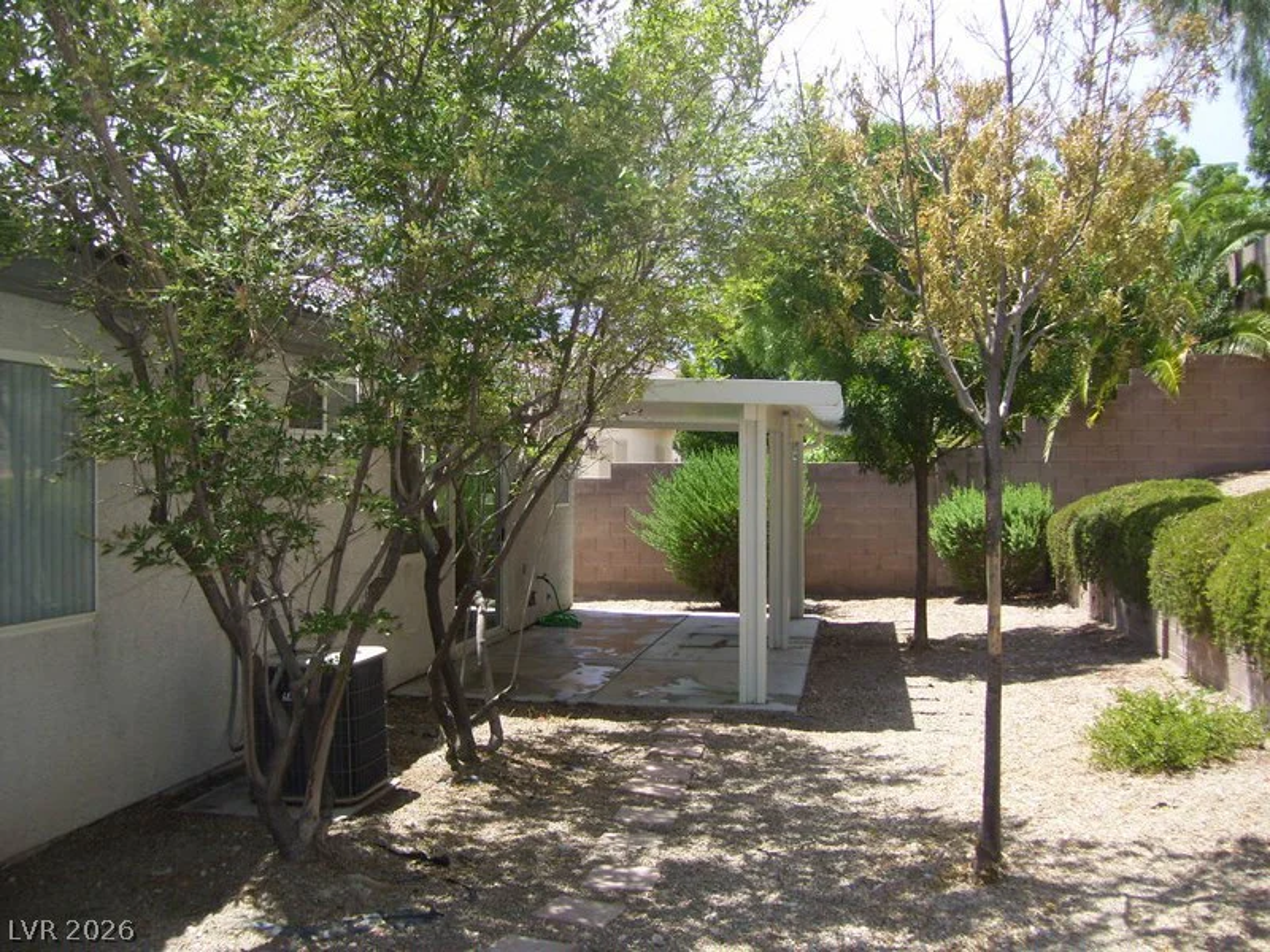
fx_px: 1321
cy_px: 476
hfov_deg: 51.4
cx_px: 635
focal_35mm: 36
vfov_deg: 39.7
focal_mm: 6
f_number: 2.7
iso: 80
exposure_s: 1/500
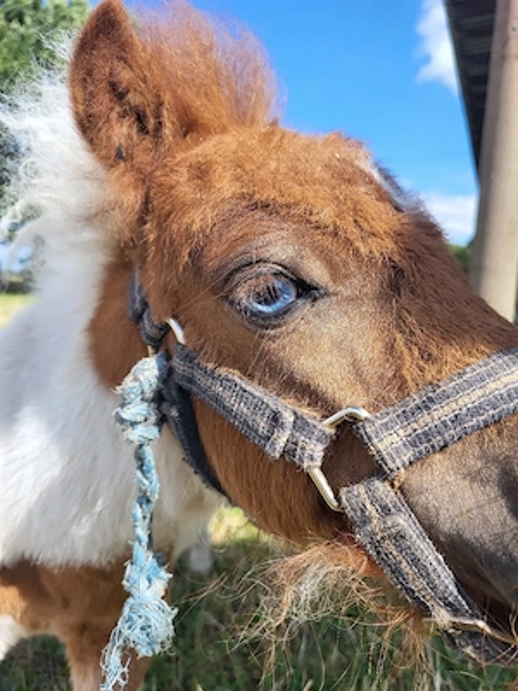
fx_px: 519
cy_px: 346
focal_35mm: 26
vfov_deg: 67.3
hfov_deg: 53.1
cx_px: 259
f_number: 1.8
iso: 40
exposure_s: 1/1111
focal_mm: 5.4
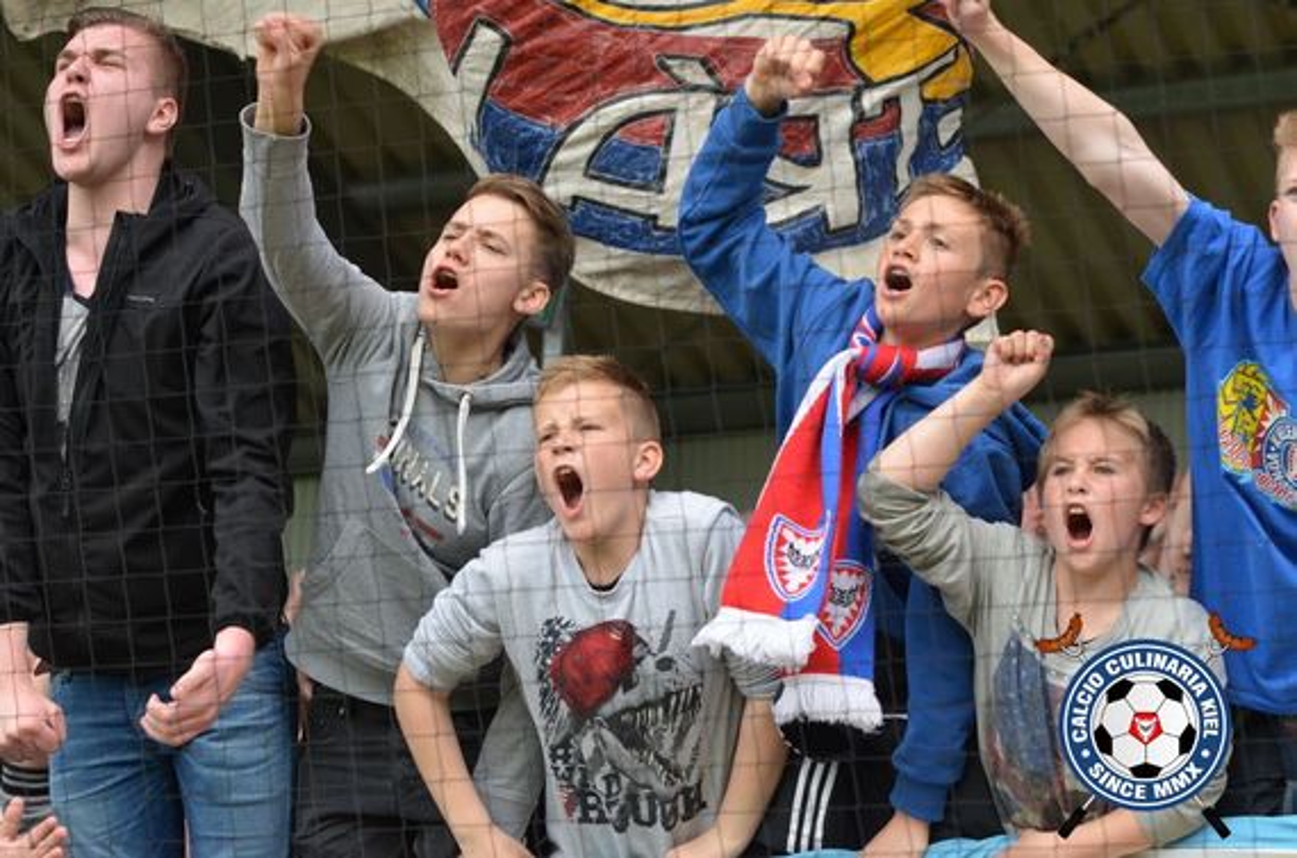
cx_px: 648
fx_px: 3773
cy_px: 429
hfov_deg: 19.5
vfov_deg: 13.0
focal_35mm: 105
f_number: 4
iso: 720
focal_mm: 70
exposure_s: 1/1000
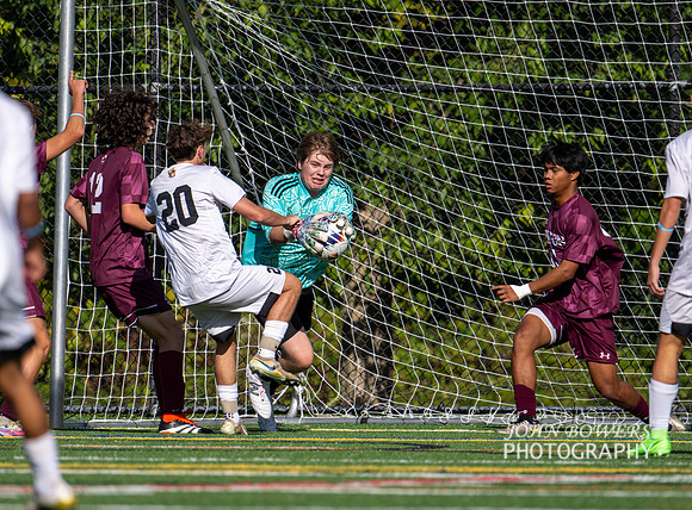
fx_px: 15072
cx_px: 302
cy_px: 262
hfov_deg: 2.6
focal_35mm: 758
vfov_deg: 1.9
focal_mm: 400
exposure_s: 1/1600
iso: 64
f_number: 4.5
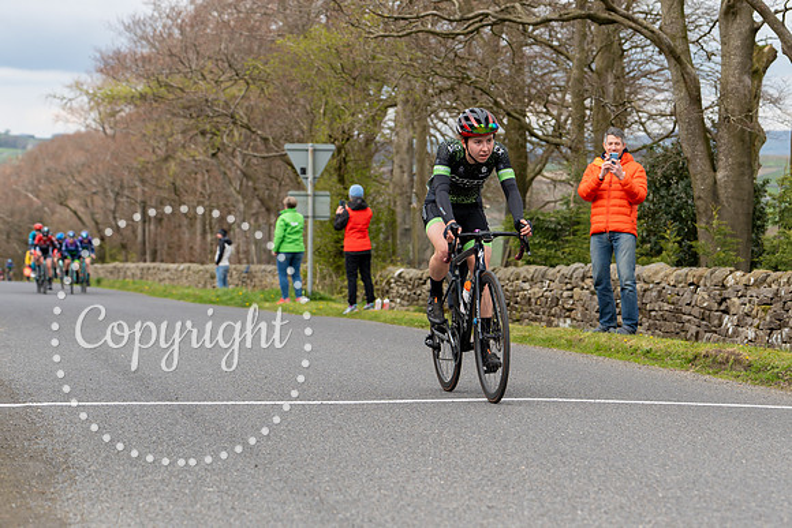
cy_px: 174
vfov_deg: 12.9
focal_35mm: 106
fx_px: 2328
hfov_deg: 19.2
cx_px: 530
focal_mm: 79
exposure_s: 1/640
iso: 200
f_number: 4
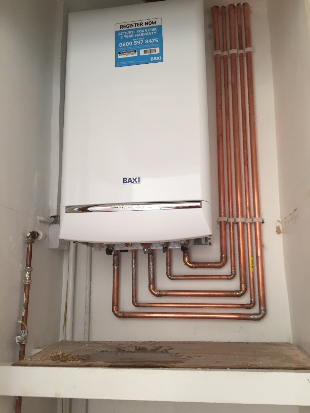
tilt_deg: +11.8
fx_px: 346
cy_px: 206
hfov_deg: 48.2
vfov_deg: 61.7
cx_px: 155
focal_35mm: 29
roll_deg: -0.1
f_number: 2.2
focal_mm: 4.15
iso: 100
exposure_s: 1/33
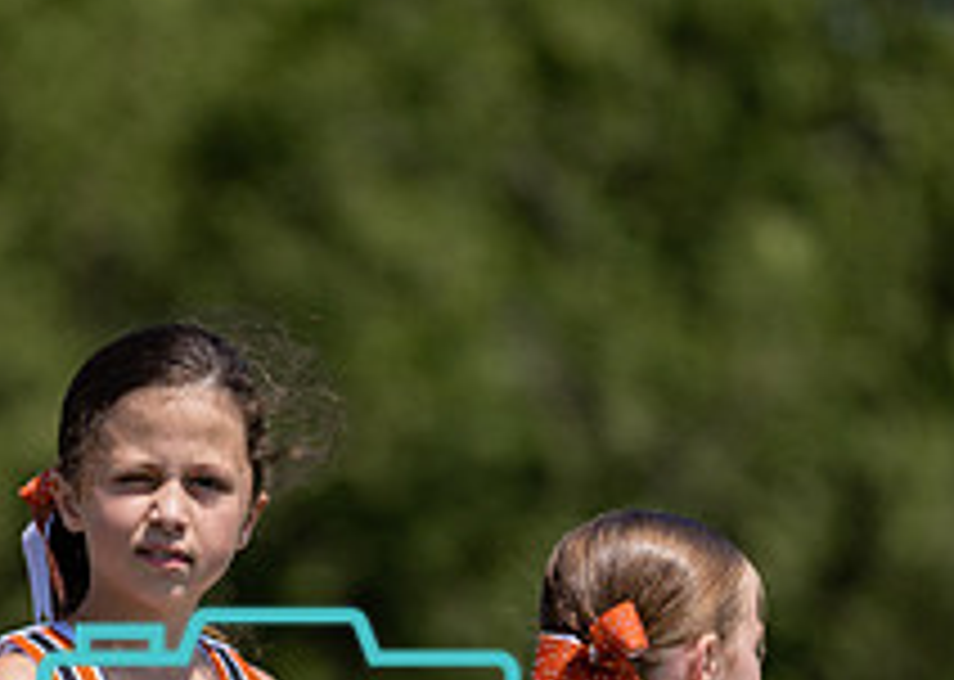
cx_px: 140
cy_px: 824
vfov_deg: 2.5
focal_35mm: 581
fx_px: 15727
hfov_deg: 3.5
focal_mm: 200
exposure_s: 1/2500
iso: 100
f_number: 2.8
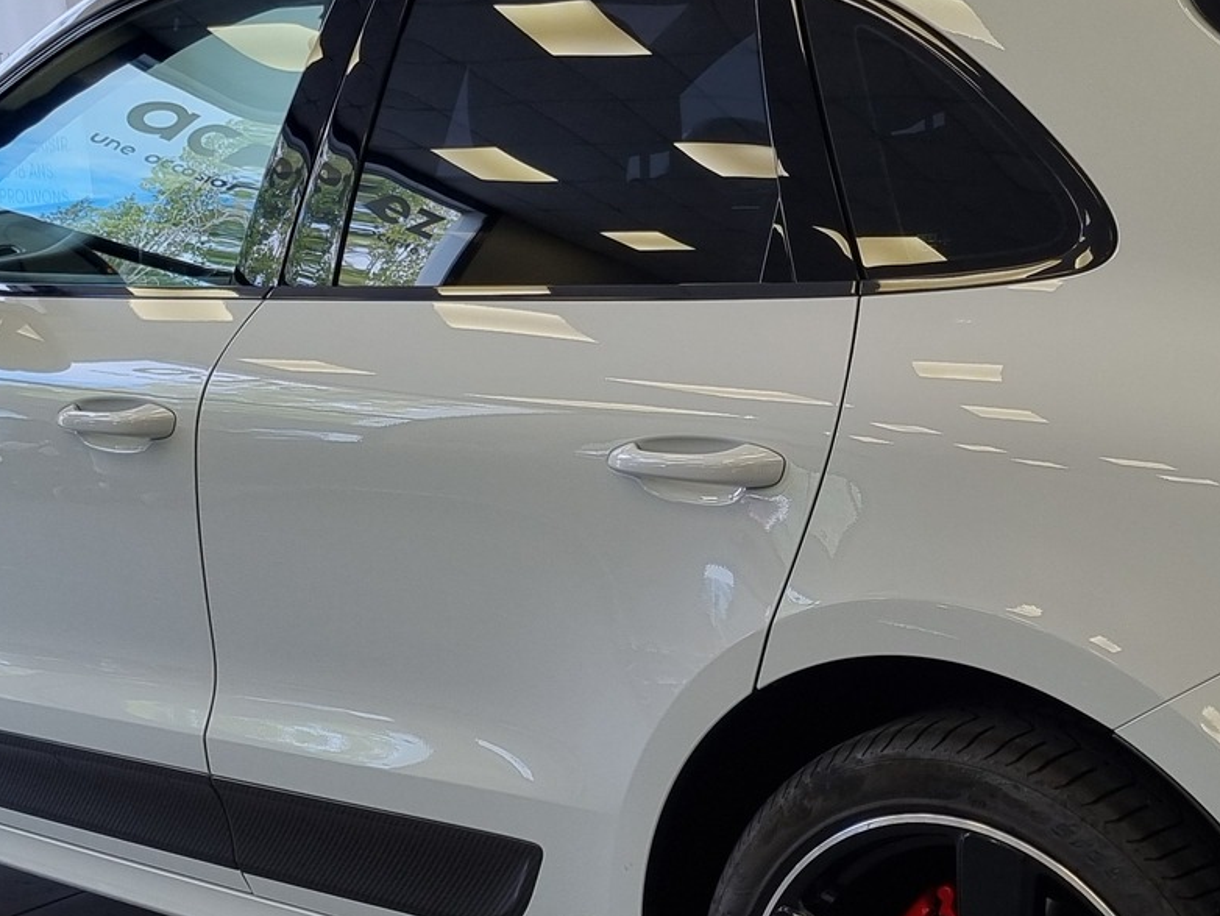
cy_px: 559
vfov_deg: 21.9
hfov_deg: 28.5
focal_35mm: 67
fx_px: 2362
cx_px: 931
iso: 50
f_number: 1.8
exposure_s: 1/123
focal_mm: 5.4
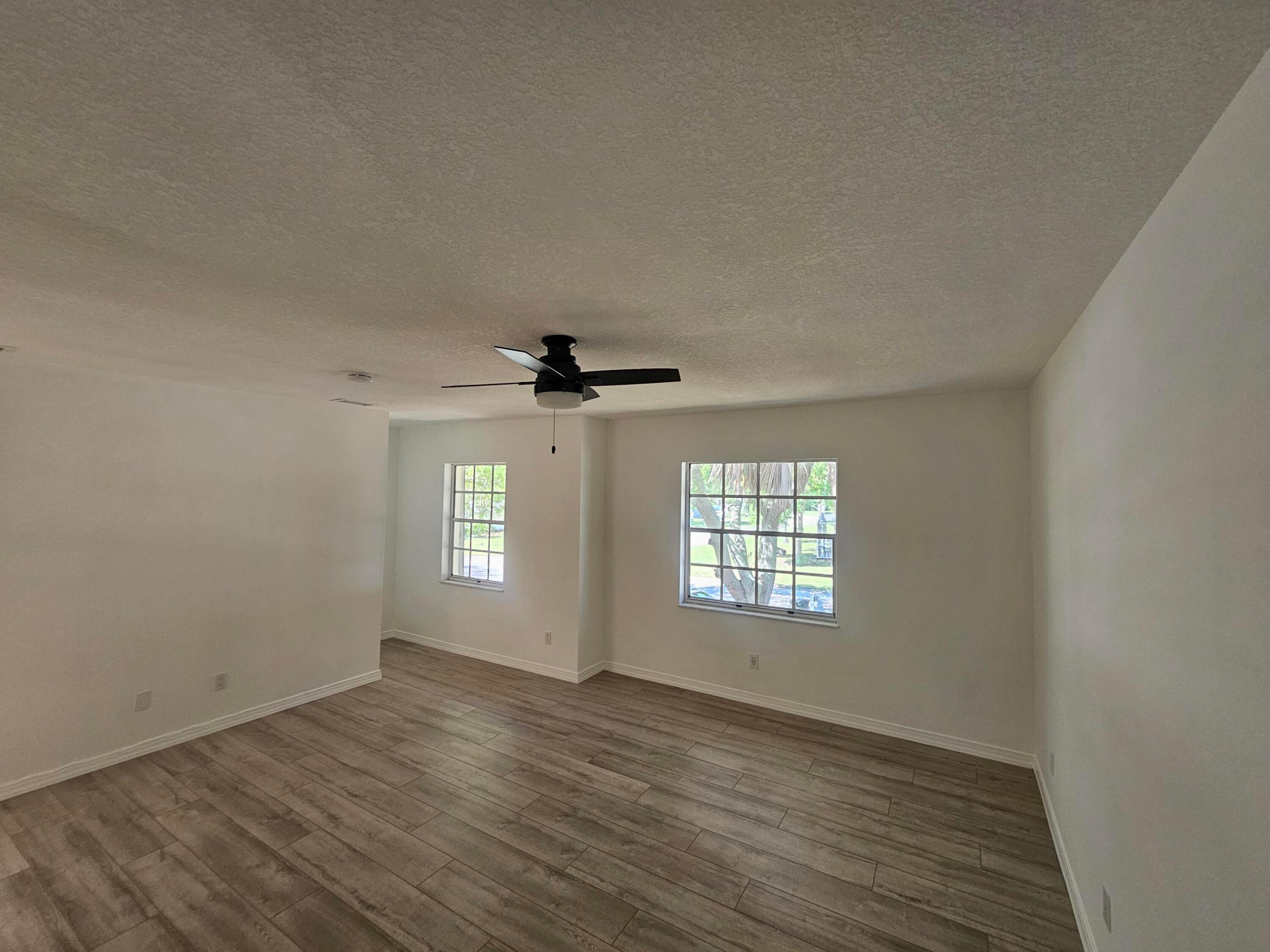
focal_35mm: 13
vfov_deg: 89.9
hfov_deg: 106.2
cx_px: 635
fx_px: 477
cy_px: 476
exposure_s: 1/60
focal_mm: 2.2
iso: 125
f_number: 2.2
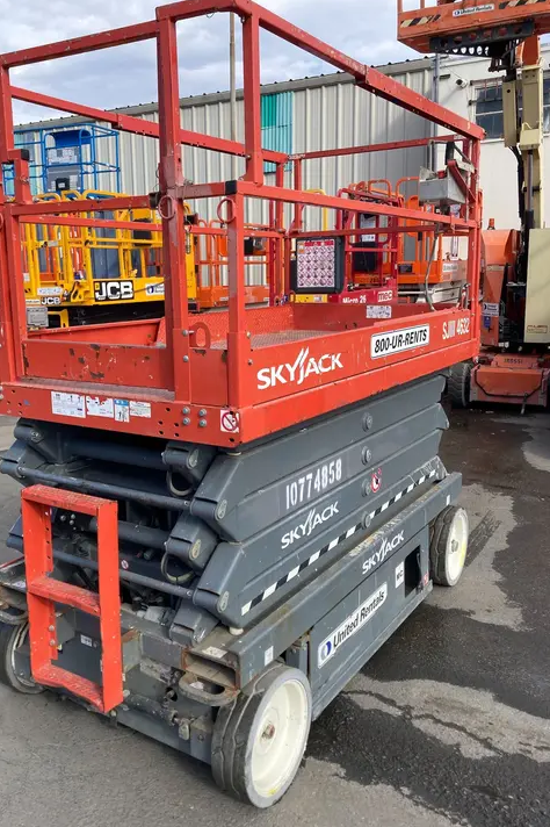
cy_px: 416
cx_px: 243
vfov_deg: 62.0
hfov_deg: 43.5
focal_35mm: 30
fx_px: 688
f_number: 1.8
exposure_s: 1/810
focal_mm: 3.99
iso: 20
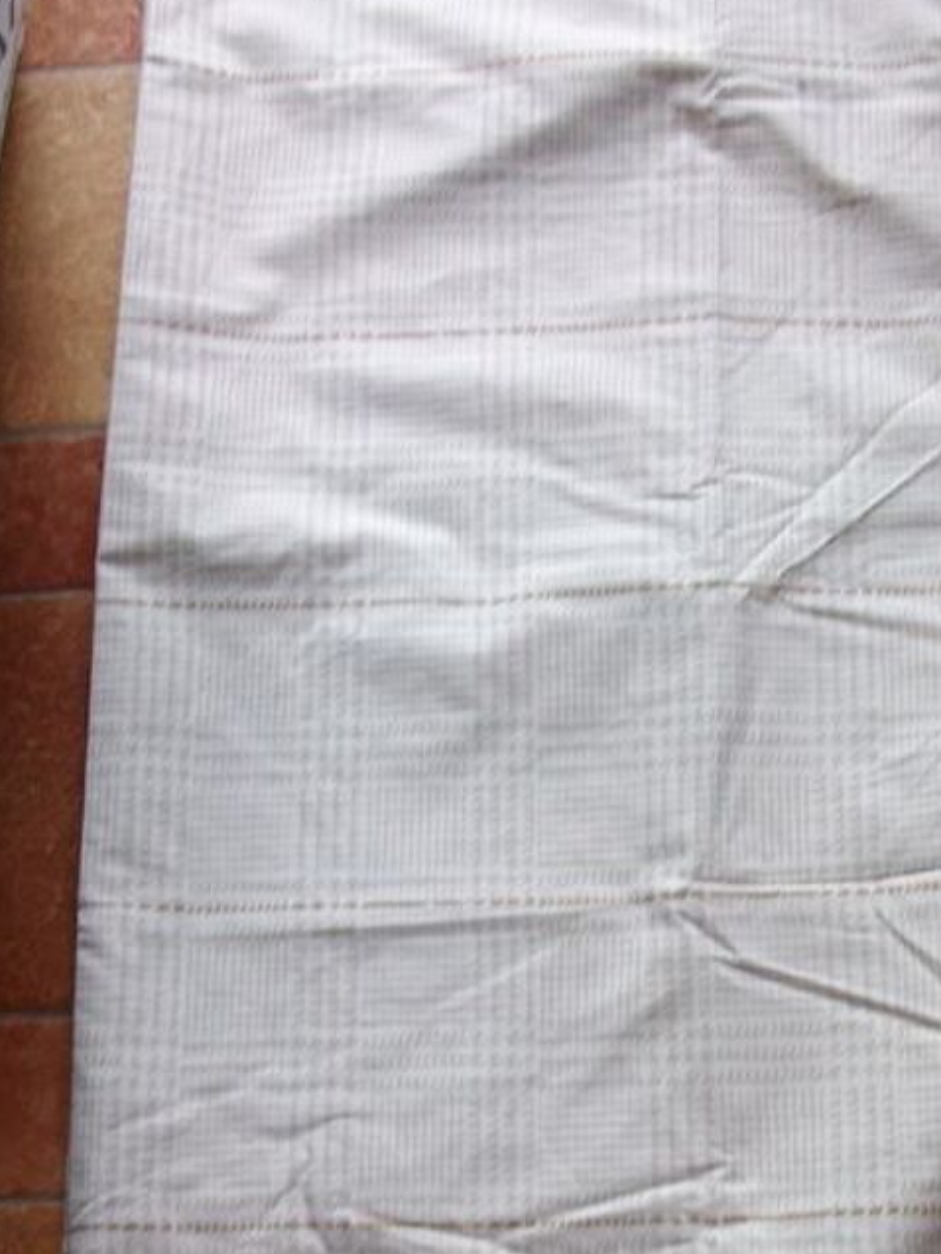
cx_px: 754
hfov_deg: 21.7
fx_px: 2428
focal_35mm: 67
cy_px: 999
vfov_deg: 28.4
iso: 143
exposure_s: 1/40
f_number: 2.9
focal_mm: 5.7
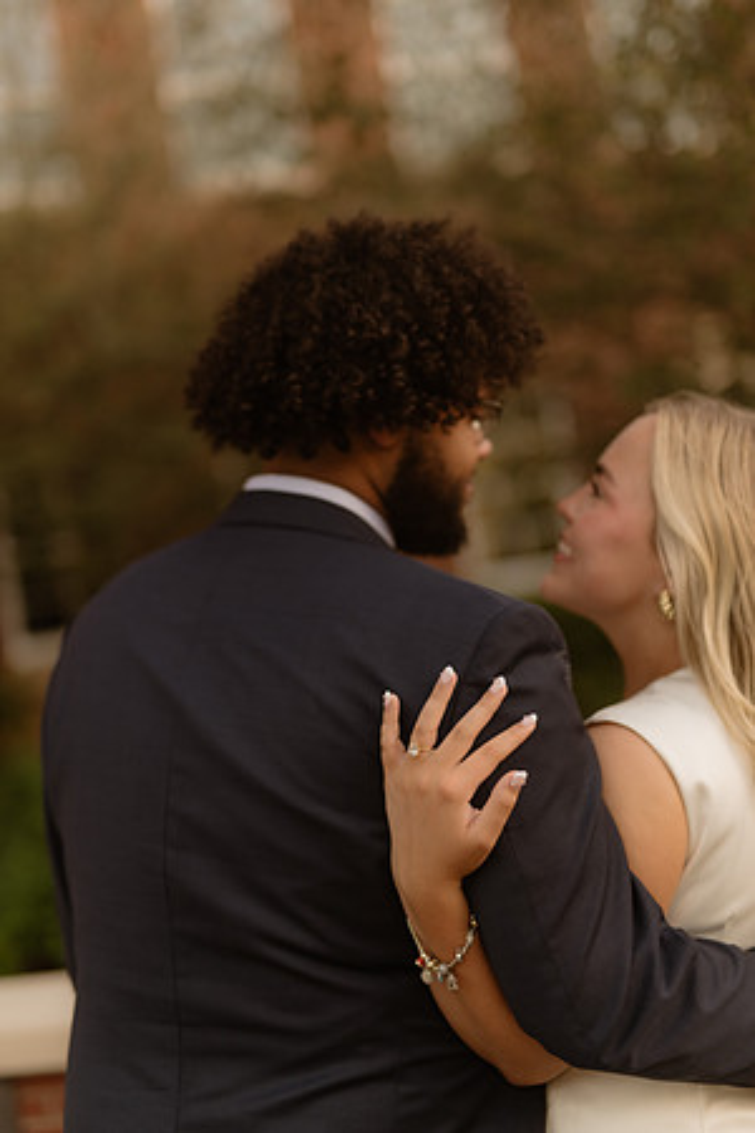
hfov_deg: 27.0
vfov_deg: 39.6
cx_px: 378
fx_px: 1573
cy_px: 566
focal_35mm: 50
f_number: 1.4
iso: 250
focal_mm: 50
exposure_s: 1/320
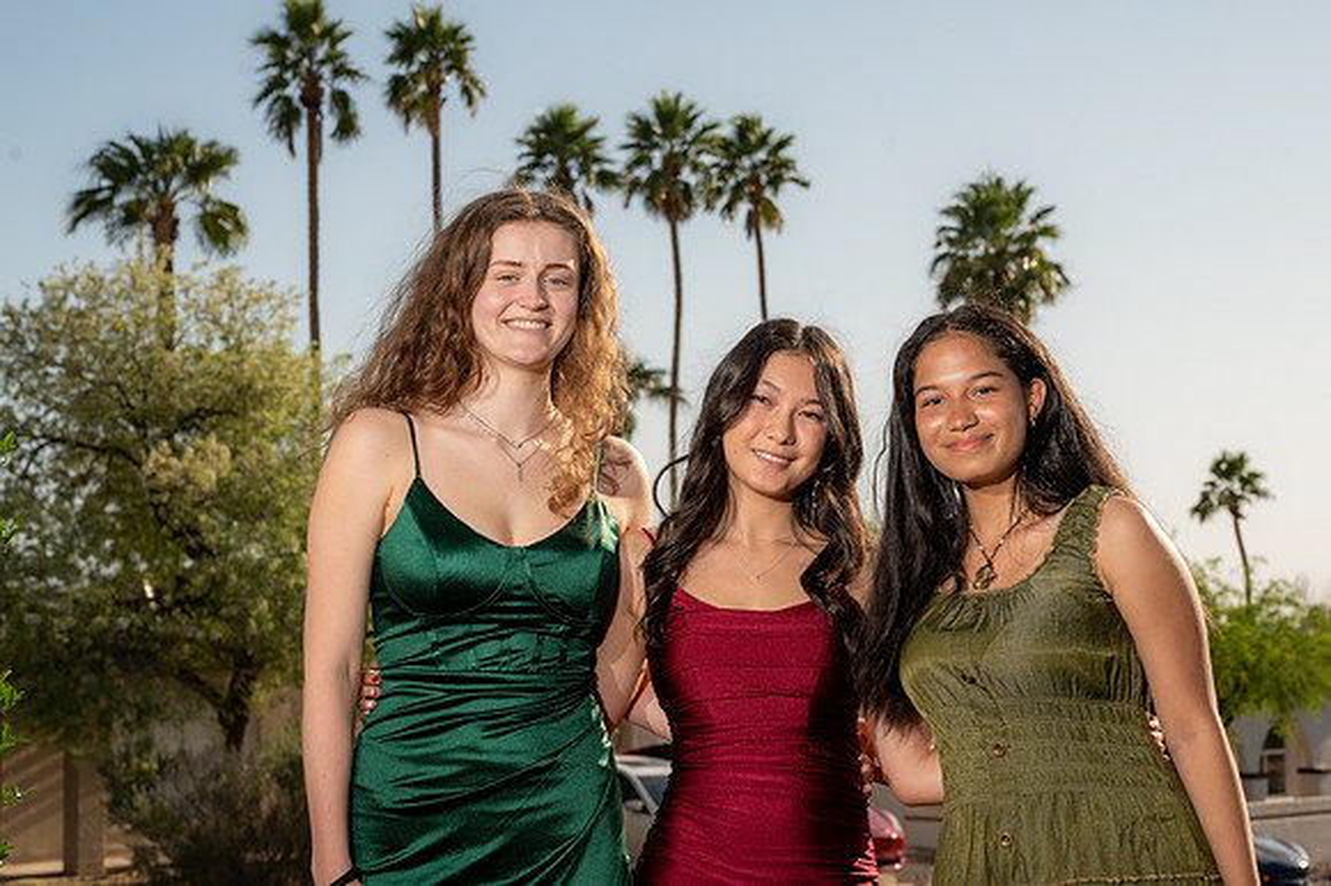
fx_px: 3093
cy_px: 356
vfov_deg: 16.3
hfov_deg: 24.2
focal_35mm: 84
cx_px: 796
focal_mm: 70
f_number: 8
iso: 50
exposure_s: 1/200
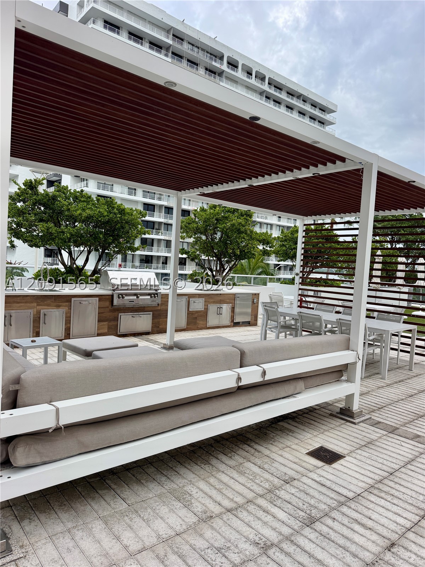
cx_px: 212
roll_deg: -3.0
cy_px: 284
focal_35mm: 24
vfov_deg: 71.6
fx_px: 393
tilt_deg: -2.5
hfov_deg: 56.8
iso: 100
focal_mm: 6.76
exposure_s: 1/1855
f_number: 1.78
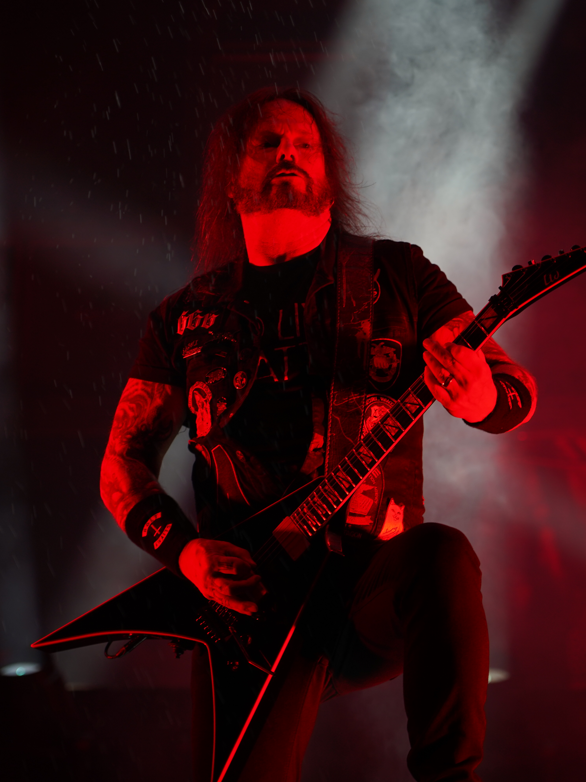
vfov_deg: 13.0
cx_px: 324
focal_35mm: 152
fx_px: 3431
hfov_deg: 9.8
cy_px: 391
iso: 320
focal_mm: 105
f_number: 4
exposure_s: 1/125
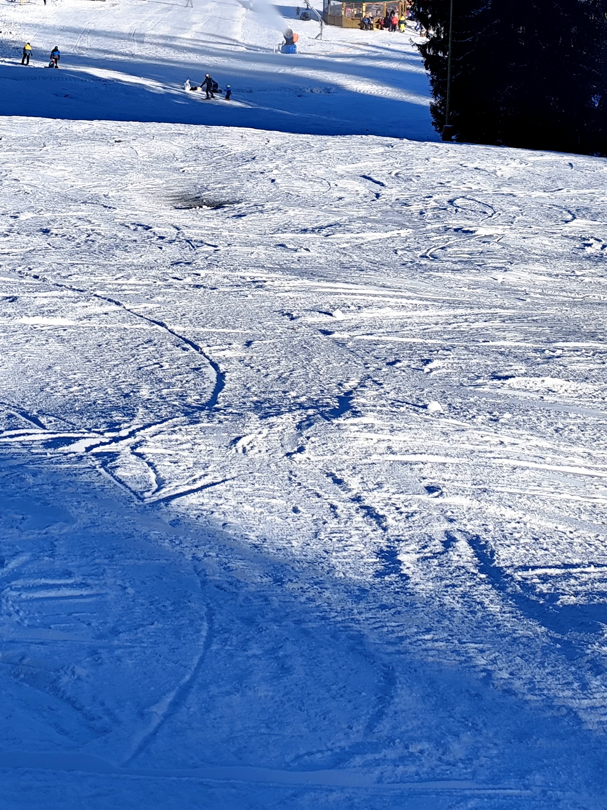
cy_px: 96
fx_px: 2221
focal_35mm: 95
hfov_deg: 15.3
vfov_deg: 20.3
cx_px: 8
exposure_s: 1/954
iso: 50
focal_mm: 6.14
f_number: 1.65
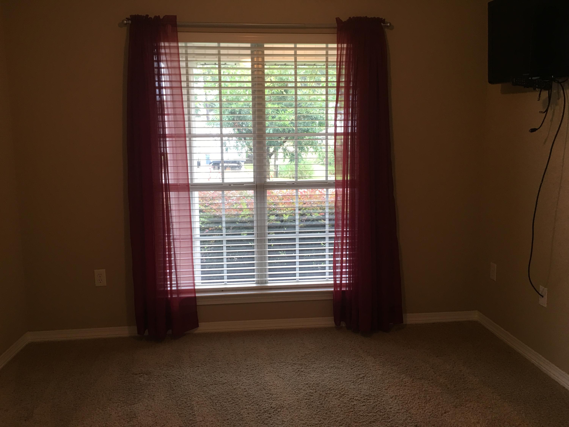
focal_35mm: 29
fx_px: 477
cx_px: 284
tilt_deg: -6.6
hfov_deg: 61.7
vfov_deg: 48.2
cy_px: 214
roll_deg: +0.1
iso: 32
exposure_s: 1/15
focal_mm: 4.15
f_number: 2.2
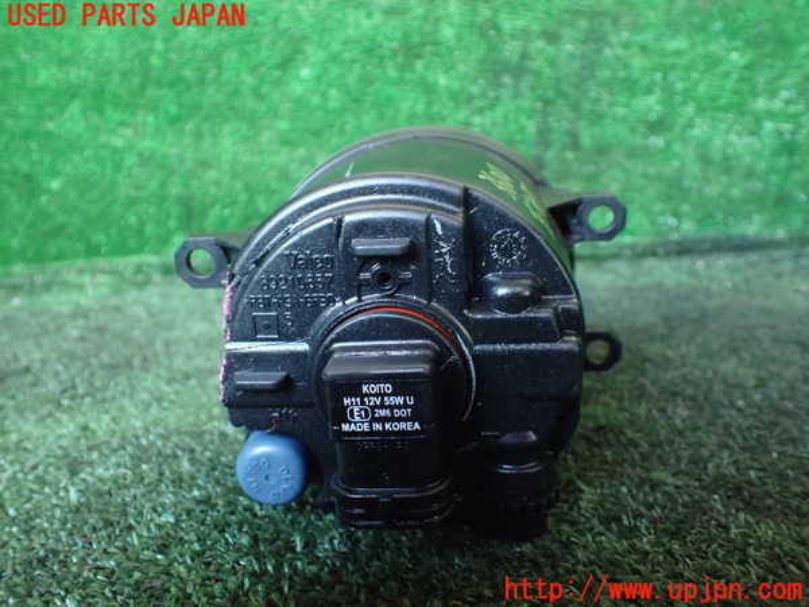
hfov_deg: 60.0
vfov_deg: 46.8
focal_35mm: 30
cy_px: 304
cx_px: 404
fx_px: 701
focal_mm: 5.4
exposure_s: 1/30
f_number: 2.3
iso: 1250
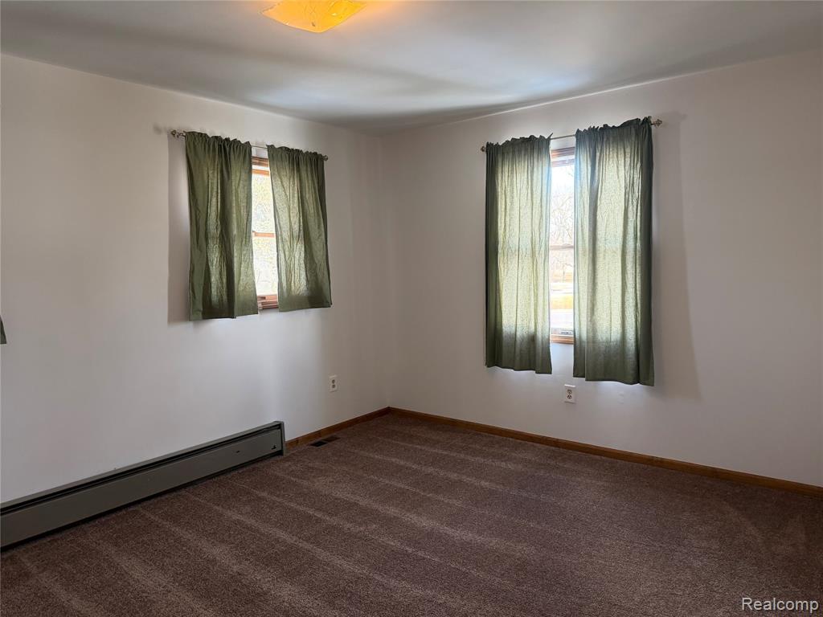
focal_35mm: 24
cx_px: 412
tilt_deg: -4.6
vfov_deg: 56.8
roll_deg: +1.0
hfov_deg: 71.6
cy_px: 308
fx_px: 571
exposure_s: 1/120
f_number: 1.78
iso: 250
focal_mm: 6.76
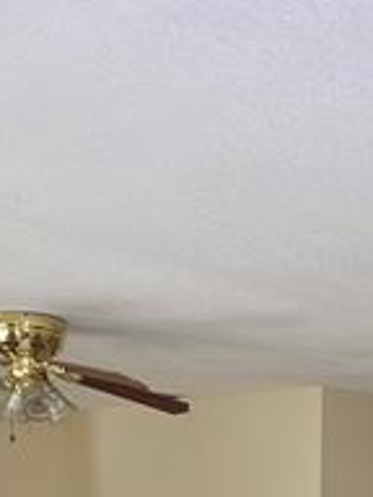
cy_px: 645
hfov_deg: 27.5
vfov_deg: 29.6
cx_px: 298
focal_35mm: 52
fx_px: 747
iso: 64
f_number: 1.9
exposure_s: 1/60
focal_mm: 2.2
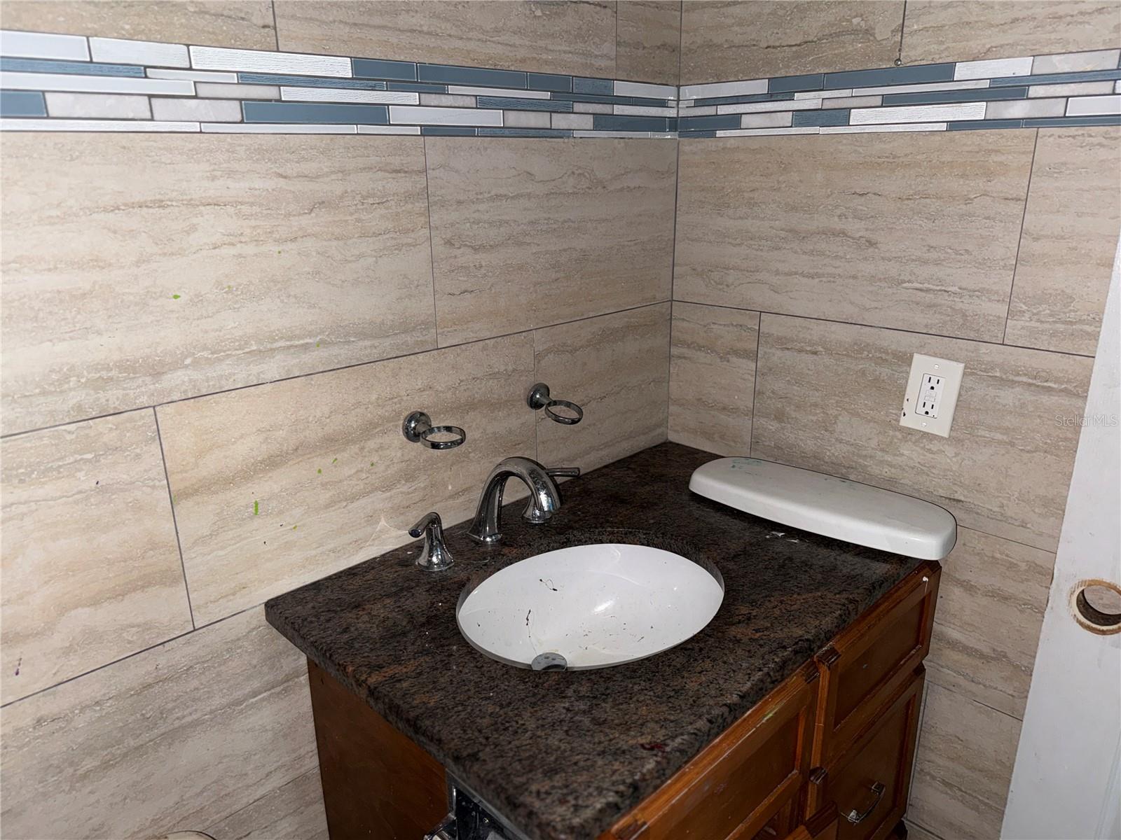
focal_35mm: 24
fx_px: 777
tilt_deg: -17.9
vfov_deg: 56.8
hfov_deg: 71.6
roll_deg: +0.8
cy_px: 420
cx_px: 560
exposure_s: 1/7
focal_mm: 6.76
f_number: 1.78
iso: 50
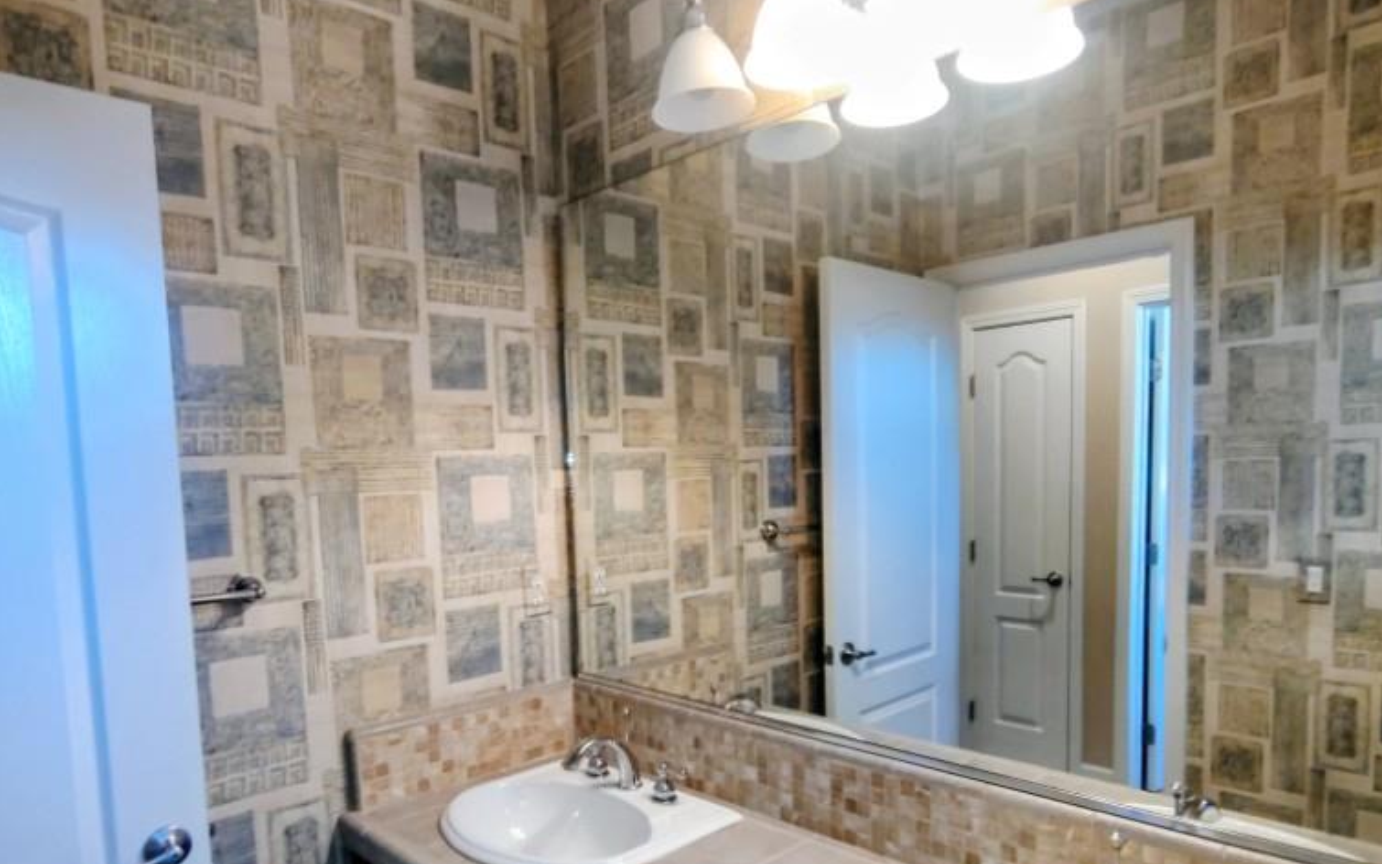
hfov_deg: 77.2
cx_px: 696
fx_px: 866
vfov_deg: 52.4
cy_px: 540
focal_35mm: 23
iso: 445
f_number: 2.2
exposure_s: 1/24
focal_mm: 2.13
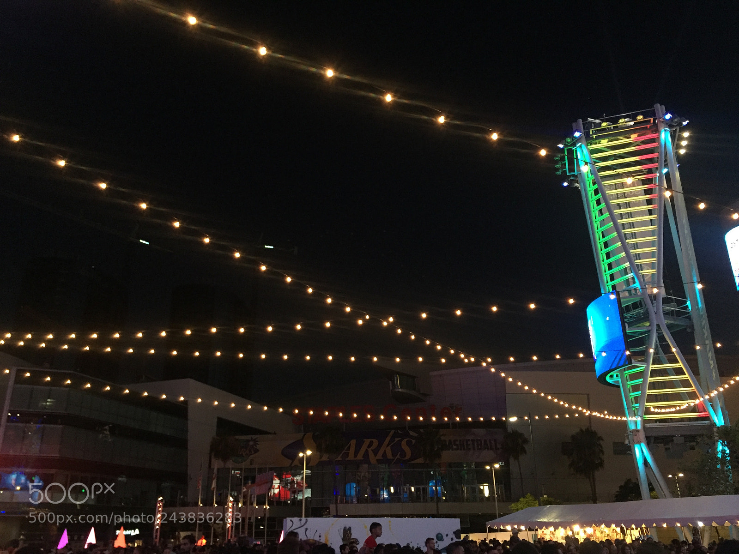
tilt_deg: +22.1
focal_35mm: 29
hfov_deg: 61.7
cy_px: 277
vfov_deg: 48.2
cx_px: 370
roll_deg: +0.2
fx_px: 619
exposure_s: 1/30
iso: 160
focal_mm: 4.15
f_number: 2.2
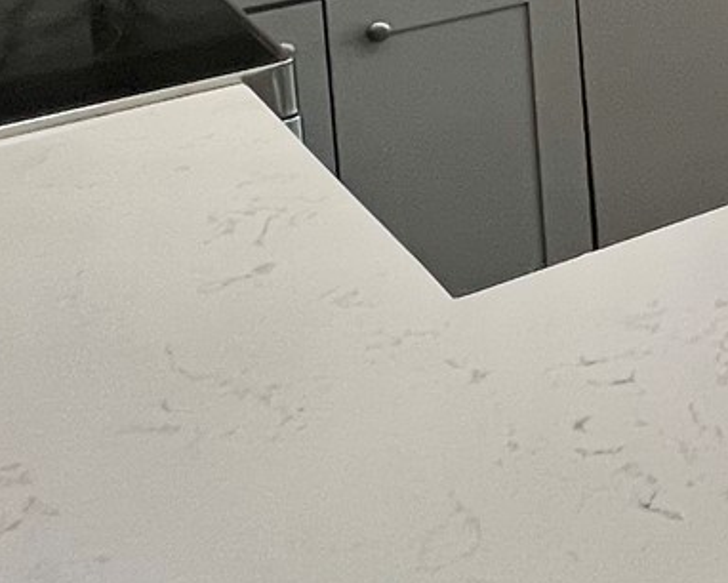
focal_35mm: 68
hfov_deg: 19.2
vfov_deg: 19.2
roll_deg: +1.4
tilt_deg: -7.1
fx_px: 1466
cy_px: -339
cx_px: 1385
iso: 160
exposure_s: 1/120
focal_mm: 1.57
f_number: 1.8
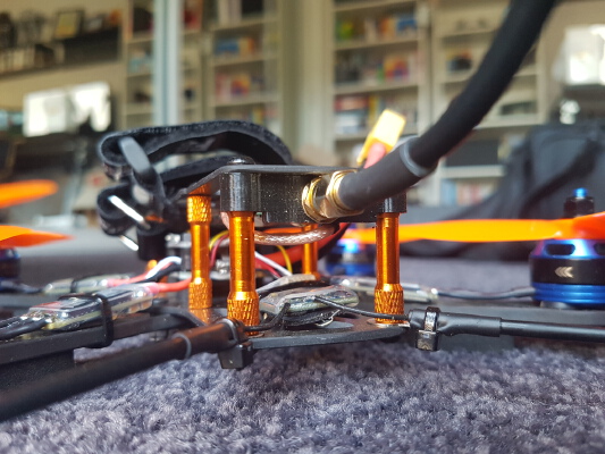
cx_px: 302
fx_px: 455
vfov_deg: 53.1
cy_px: 227
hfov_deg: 67.3
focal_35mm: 26
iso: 200
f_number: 1.7
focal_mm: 4.2
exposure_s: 1/25
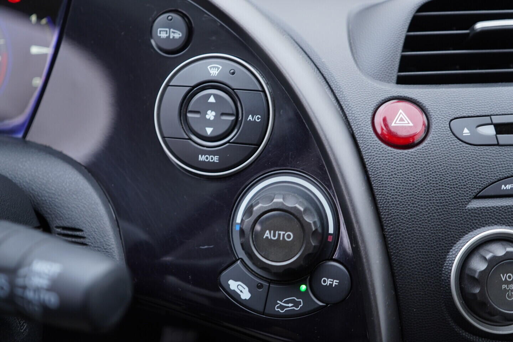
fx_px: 513
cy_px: 171
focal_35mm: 36
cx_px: 256
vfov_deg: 36.9
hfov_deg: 53.1
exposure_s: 1/40
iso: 200
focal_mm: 24
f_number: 2.8
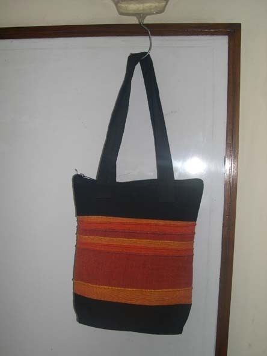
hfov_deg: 37.7
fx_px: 391
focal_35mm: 38
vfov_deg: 49.0
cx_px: 134
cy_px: 178
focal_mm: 8
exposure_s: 1/30
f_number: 7.6
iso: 100
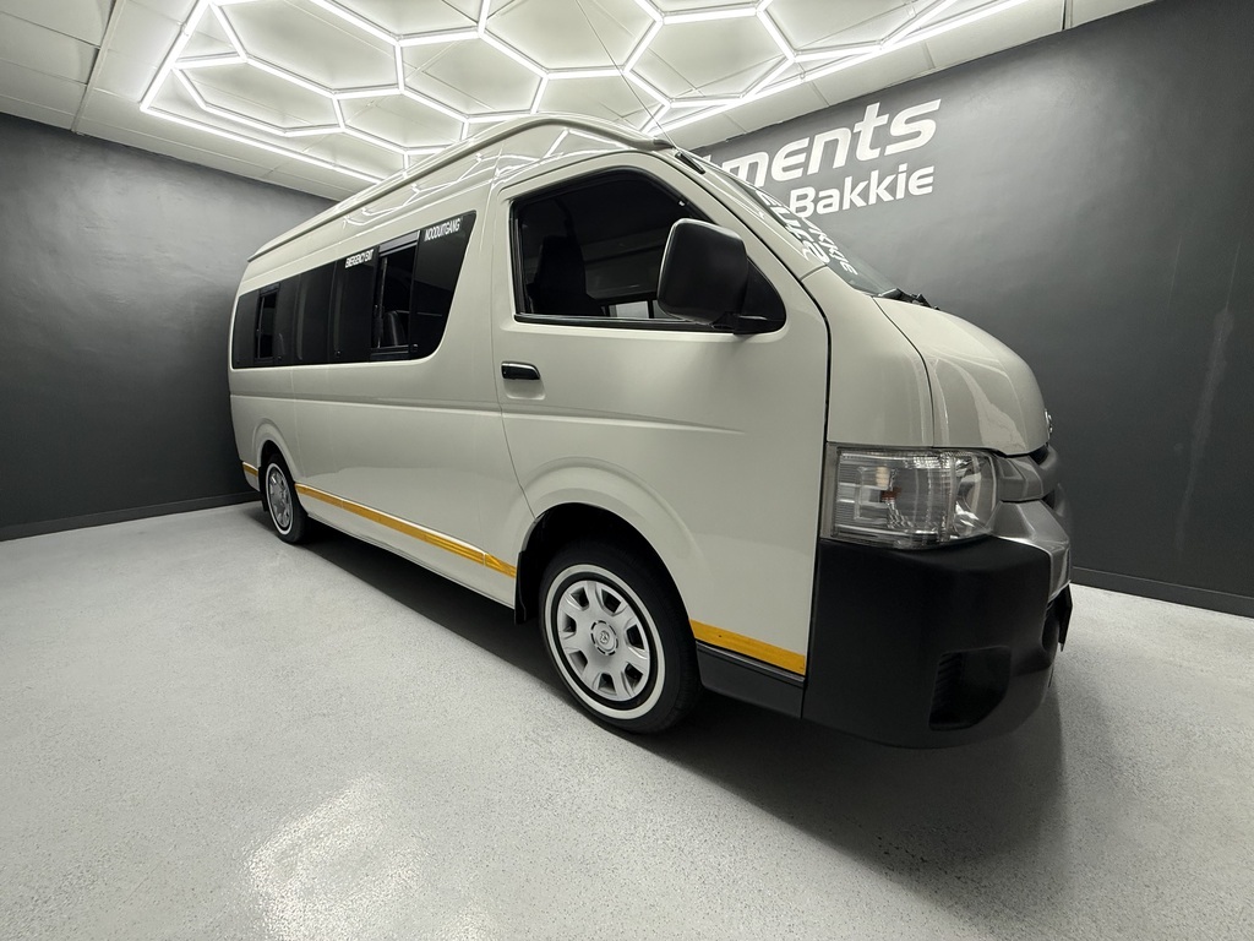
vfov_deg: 85.7
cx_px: 627
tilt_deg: -9.7
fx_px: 507
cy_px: 470
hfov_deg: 102.1
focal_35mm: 14
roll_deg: +0.0
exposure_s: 1/100
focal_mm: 2.22
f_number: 2.2
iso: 320
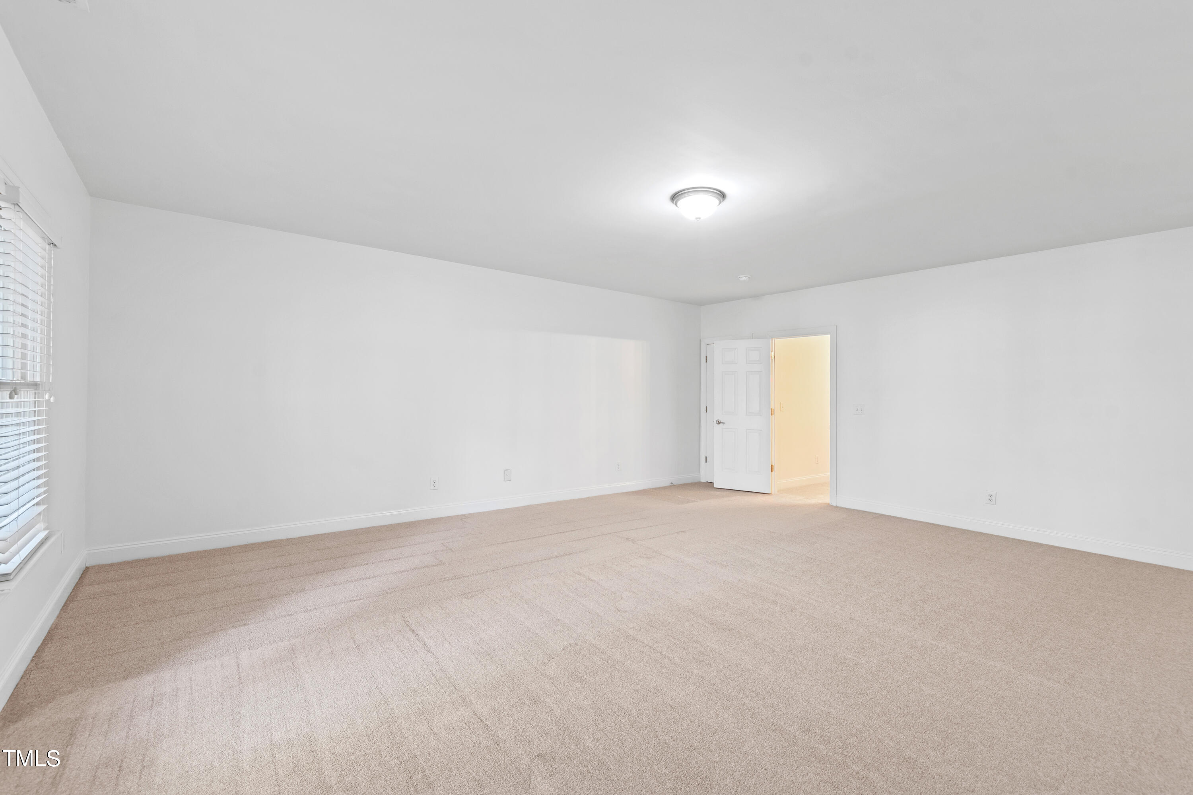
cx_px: 596
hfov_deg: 100.4
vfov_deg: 77.3
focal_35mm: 15
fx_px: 497
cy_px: 398
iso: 100
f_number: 8
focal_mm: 10
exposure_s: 2.5
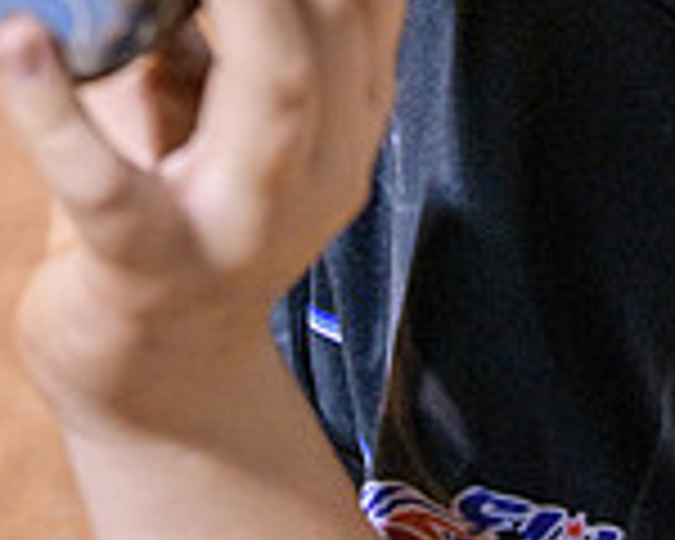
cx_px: 468
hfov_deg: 9.8
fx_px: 3936
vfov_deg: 7.6
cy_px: -468
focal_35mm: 197
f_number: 5
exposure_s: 1/250
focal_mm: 70
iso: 4000
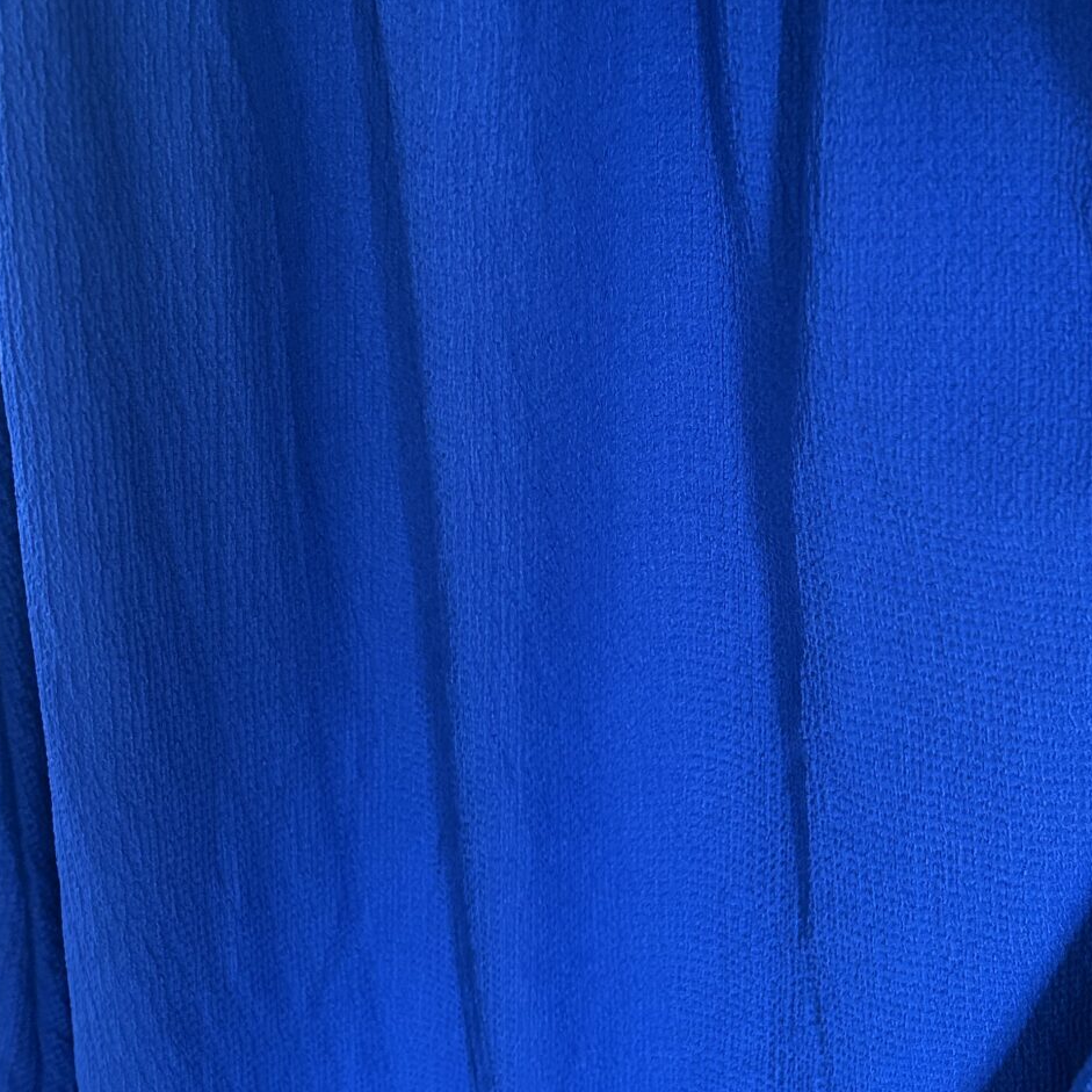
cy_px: 405
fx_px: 1785
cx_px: 706
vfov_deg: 33.8
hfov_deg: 33.8
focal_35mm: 50
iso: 250
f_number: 1.5
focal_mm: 5.7
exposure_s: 1/60
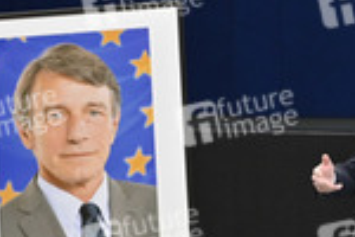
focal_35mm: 602
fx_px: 5936
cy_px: 296
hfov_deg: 3.4
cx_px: 409
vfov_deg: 2.3
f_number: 2.8
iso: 1000
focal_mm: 200
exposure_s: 1/320
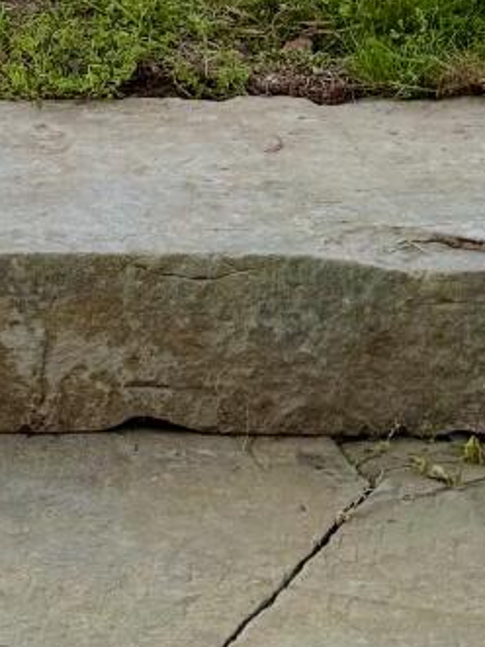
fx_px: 2711
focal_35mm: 145
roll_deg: -0.4
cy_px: -436
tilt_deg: -1.0
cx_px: -162
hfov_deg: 10.0
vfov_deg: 12.6
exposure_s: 1/60
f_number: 1.78
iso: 160
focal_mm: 6.76
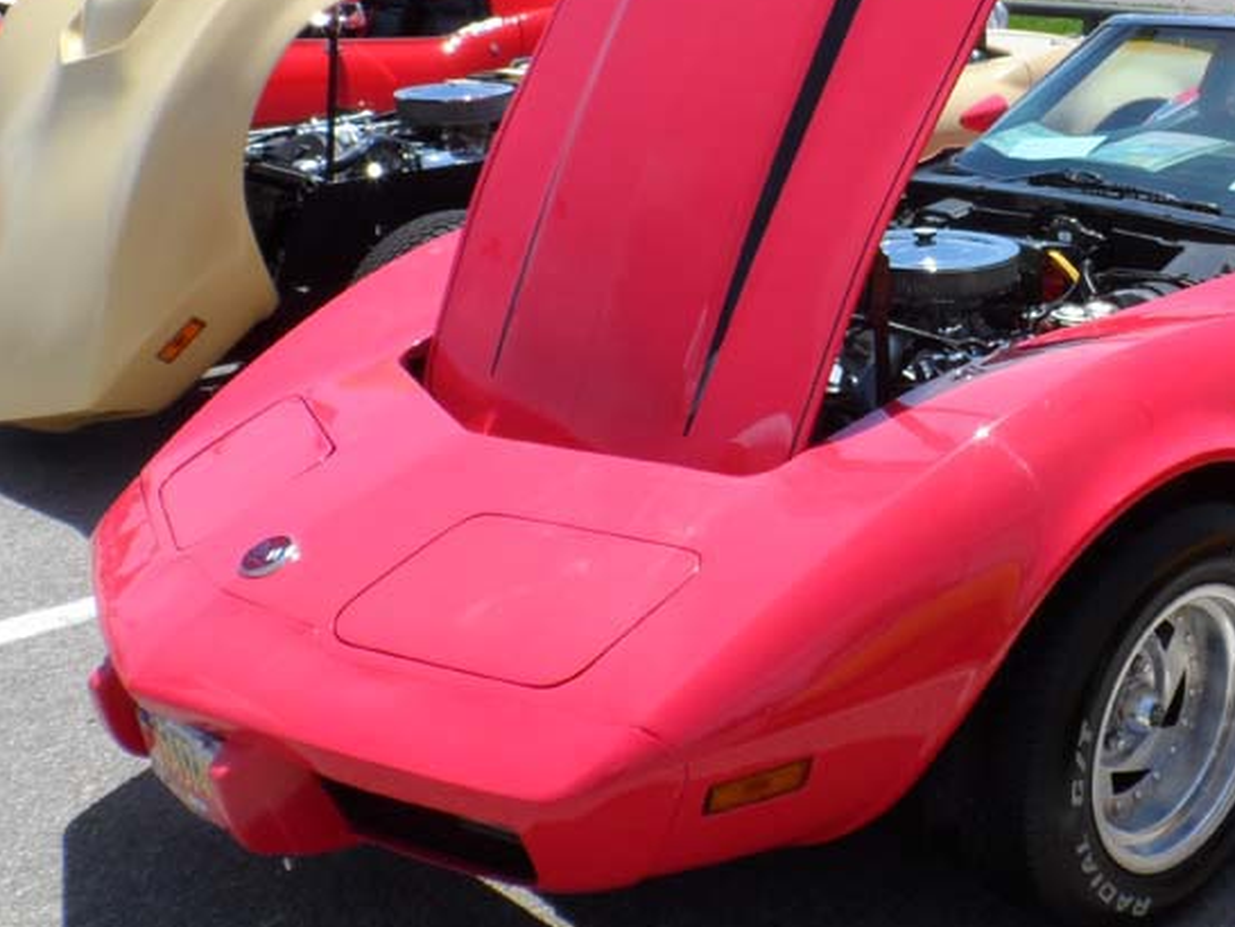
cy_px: 255
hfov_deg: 40.1
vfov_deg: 31.7
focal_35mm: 45
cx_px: 1009
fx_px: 1606
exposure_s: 1/500
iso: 80
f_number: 4.5
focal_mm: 4
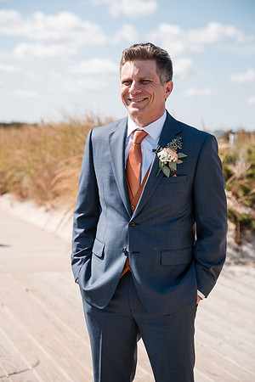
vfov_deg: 27.7
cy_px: 191
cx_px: 128
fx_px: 776
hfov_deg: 18.7
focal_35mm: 73
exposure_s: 1/3200
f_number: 4.5
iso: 400
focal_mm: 73
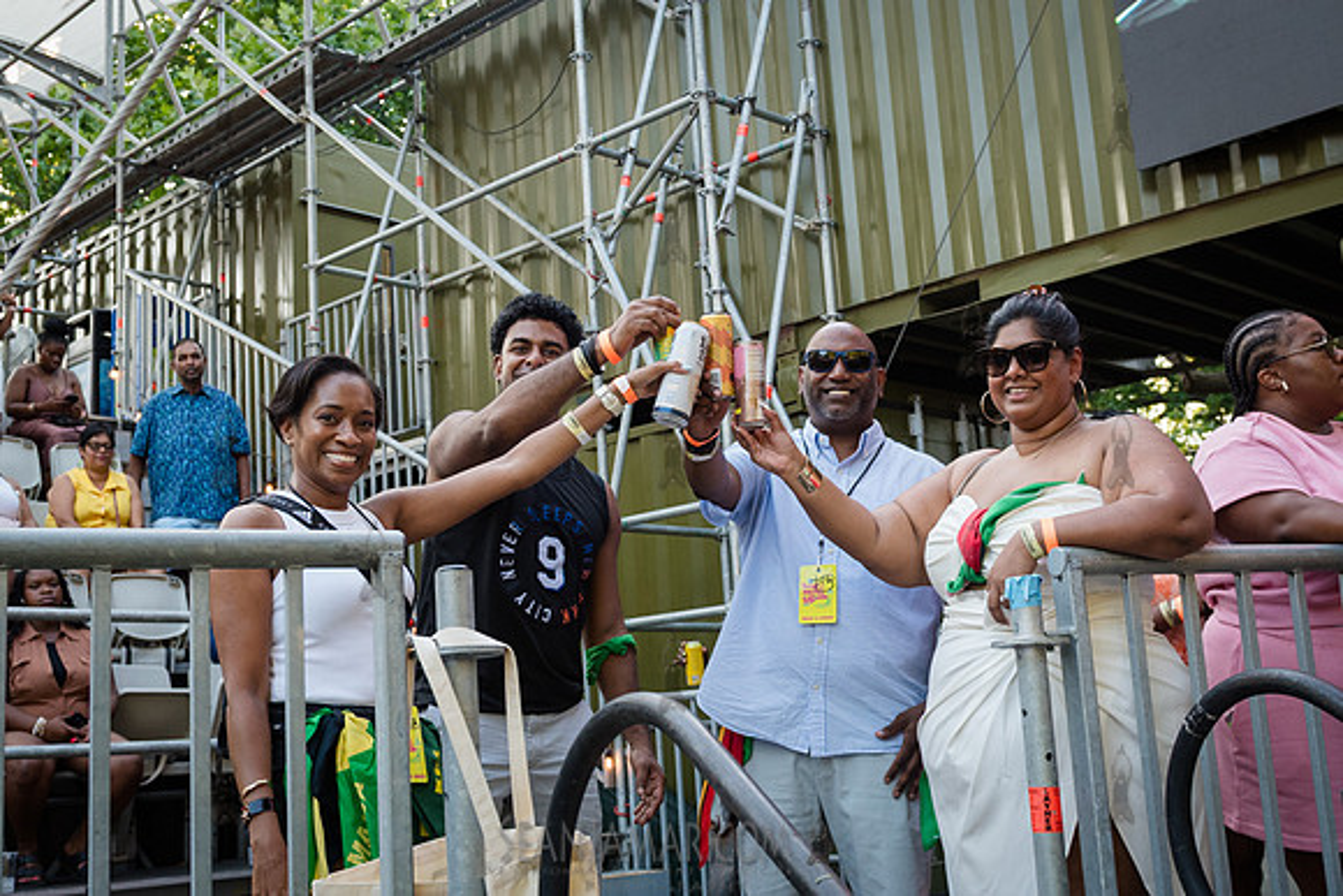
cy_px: 429
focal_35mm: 44
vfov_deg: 30.3
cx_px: 660
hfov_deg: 44.2
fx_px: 1656
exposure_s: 1/250
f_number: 4
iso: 1000
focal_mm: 29
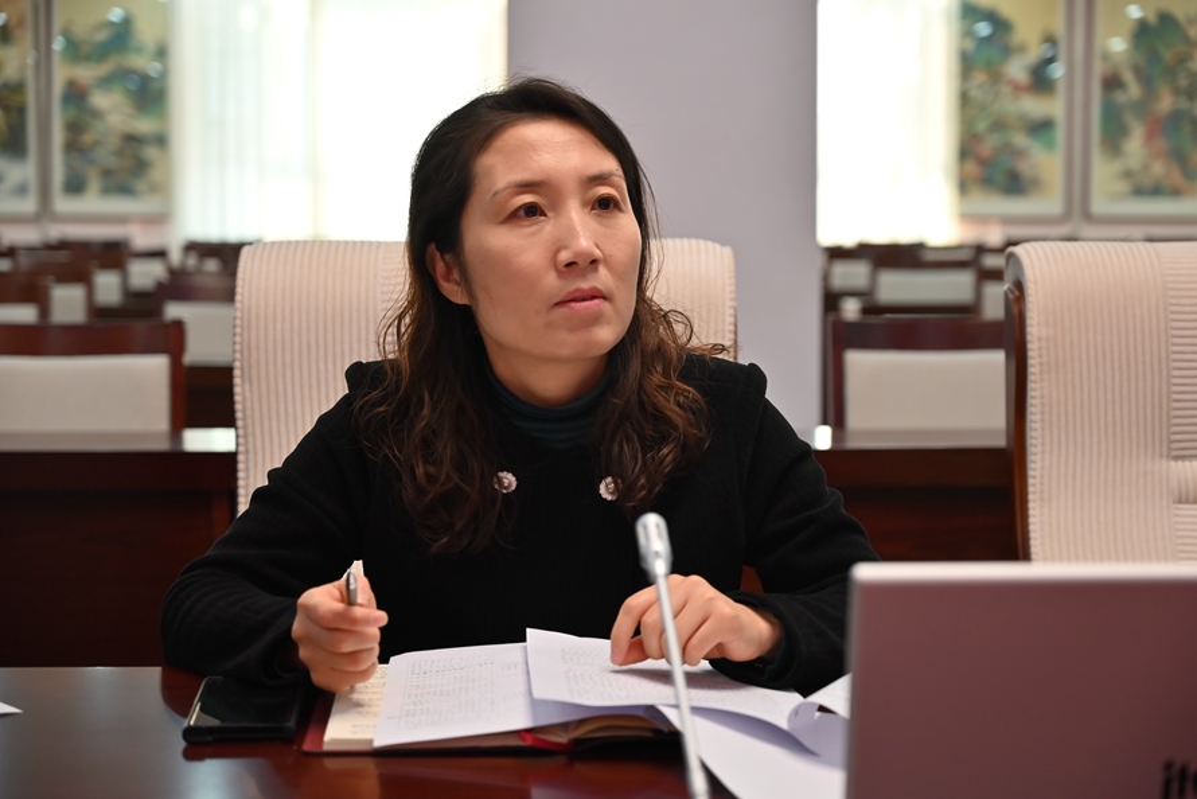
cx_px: 598
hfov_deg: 30.1
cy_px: 400
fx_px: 2228
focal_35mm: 67
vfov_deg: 20.3
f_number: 4
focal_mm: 67
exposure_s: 1/125
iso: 640
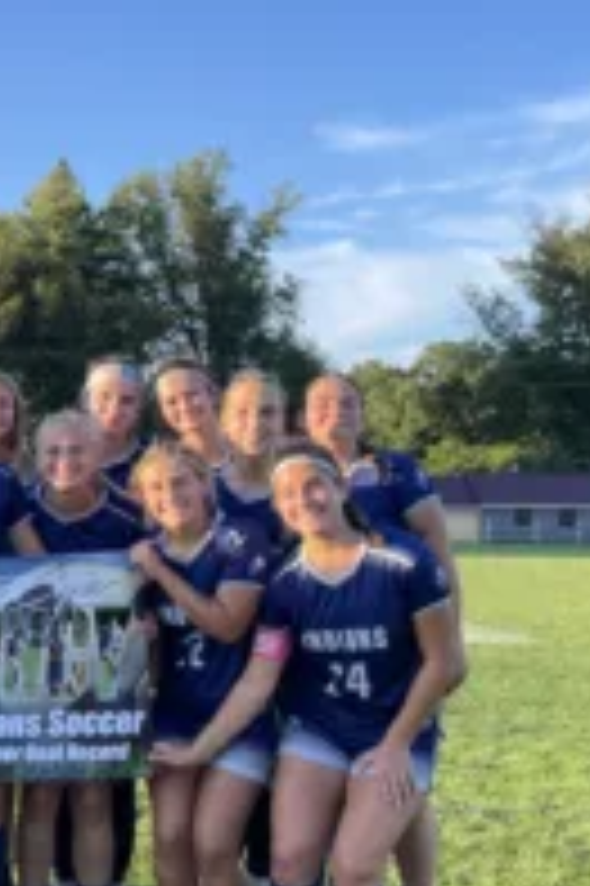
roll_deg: -1.0
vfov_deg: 36.2
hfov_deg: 21.8
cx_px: -203
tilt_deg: -0.9
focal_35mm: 55
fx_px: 1354
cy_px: 526
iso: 32
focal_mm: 4.2
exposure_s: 1/626
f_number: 1.6
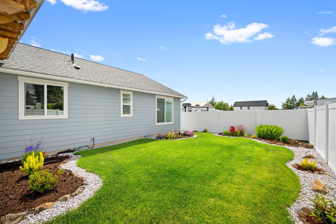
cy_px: 112
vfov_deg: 73.7
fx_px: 149
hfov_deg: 96.7
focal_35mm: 16
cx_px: 168
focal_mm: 16
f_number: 8
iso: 100
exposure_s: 1/40
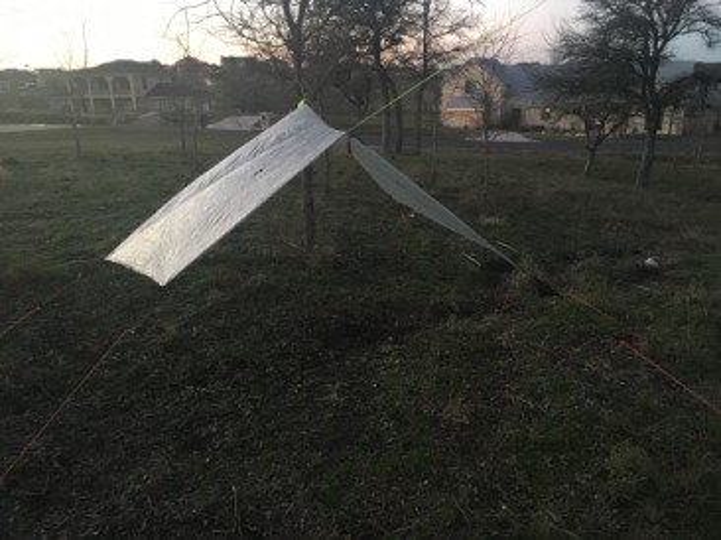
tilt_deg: -16.7
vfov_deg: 48.2
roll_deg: +1.8
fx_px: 604
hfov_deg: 61.7
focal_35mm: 29
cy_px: 270
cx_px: 360
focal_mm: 4.15
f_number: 2.2
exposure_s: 1/20
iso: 200
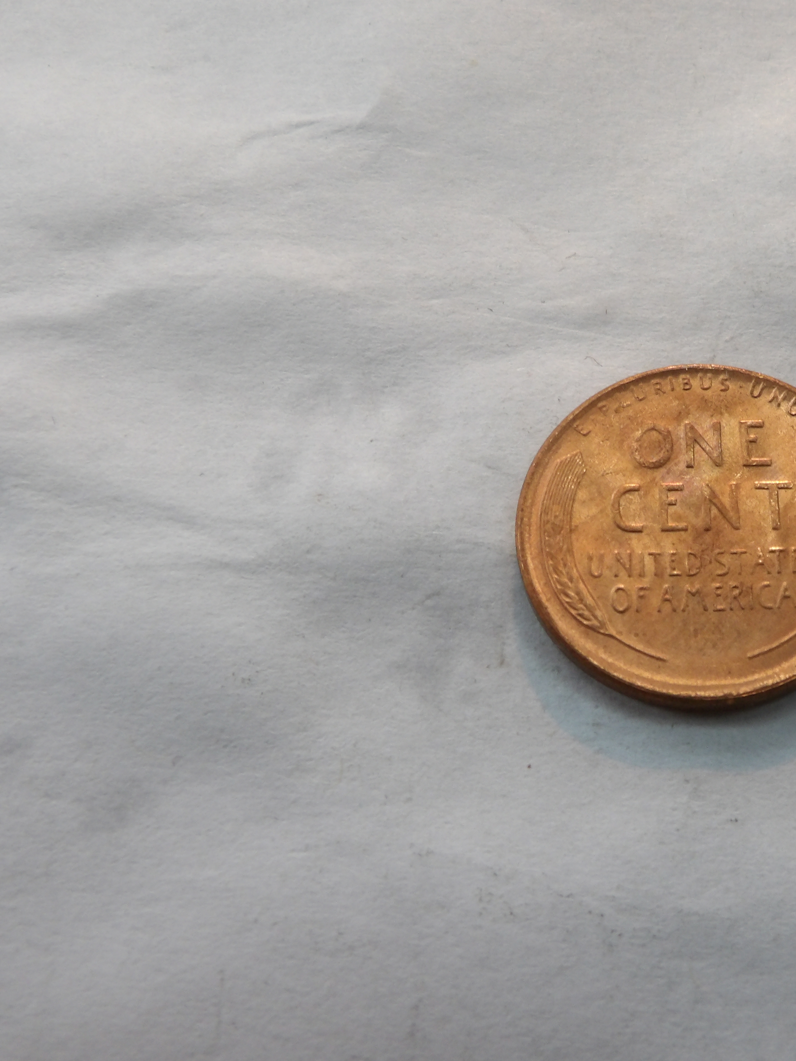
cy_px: 530
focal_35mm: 46
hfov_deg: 30.2
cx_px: 715
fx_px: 1410
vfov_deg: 41.2
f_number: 4.5
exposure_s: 1/28
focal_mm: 6.2
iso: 200
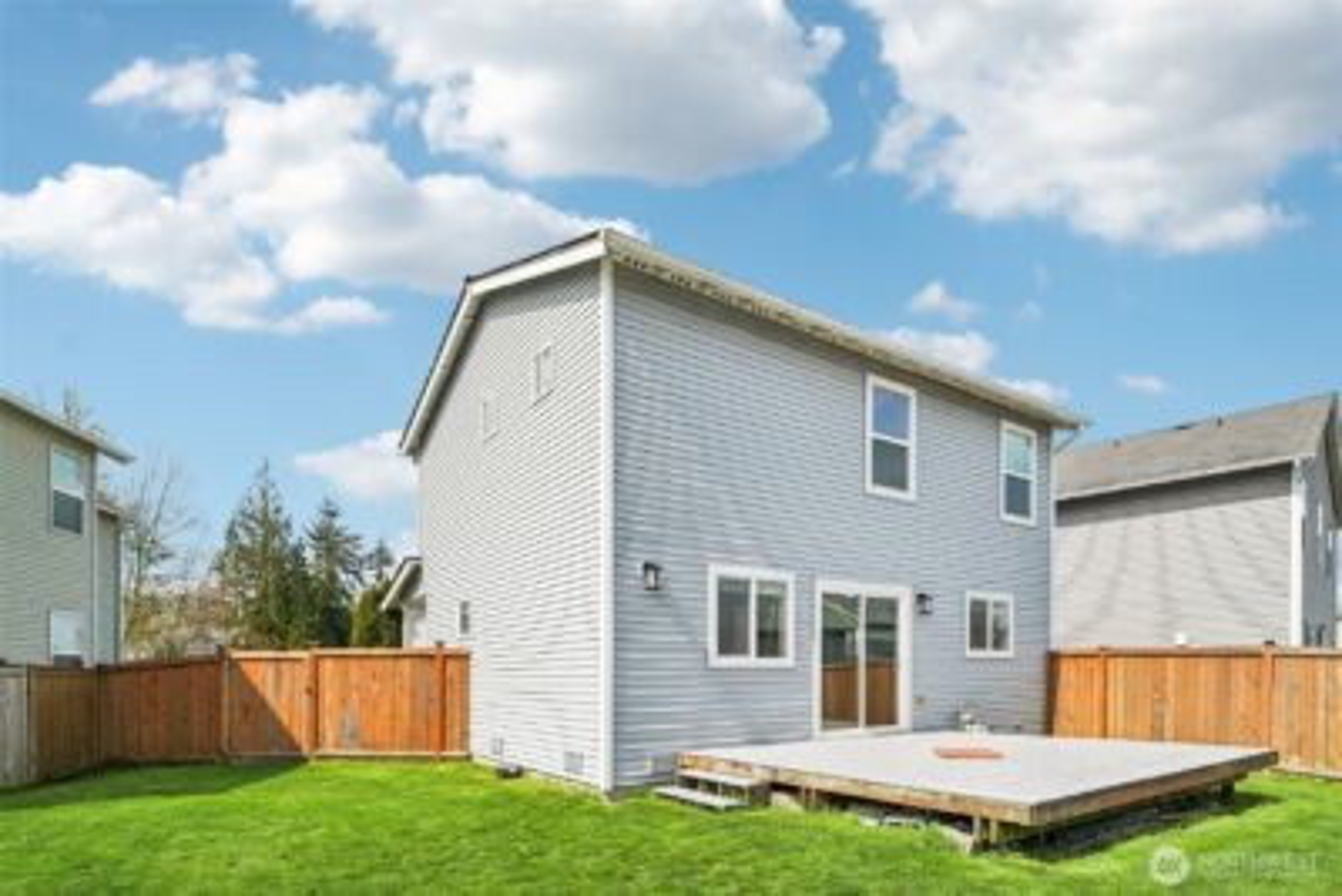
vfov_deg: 73.8
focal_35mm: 16
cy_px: 448
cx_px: 671
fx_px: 597
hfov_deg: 96.7
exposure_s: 1/3200
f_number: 8
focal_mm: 16
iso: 1600
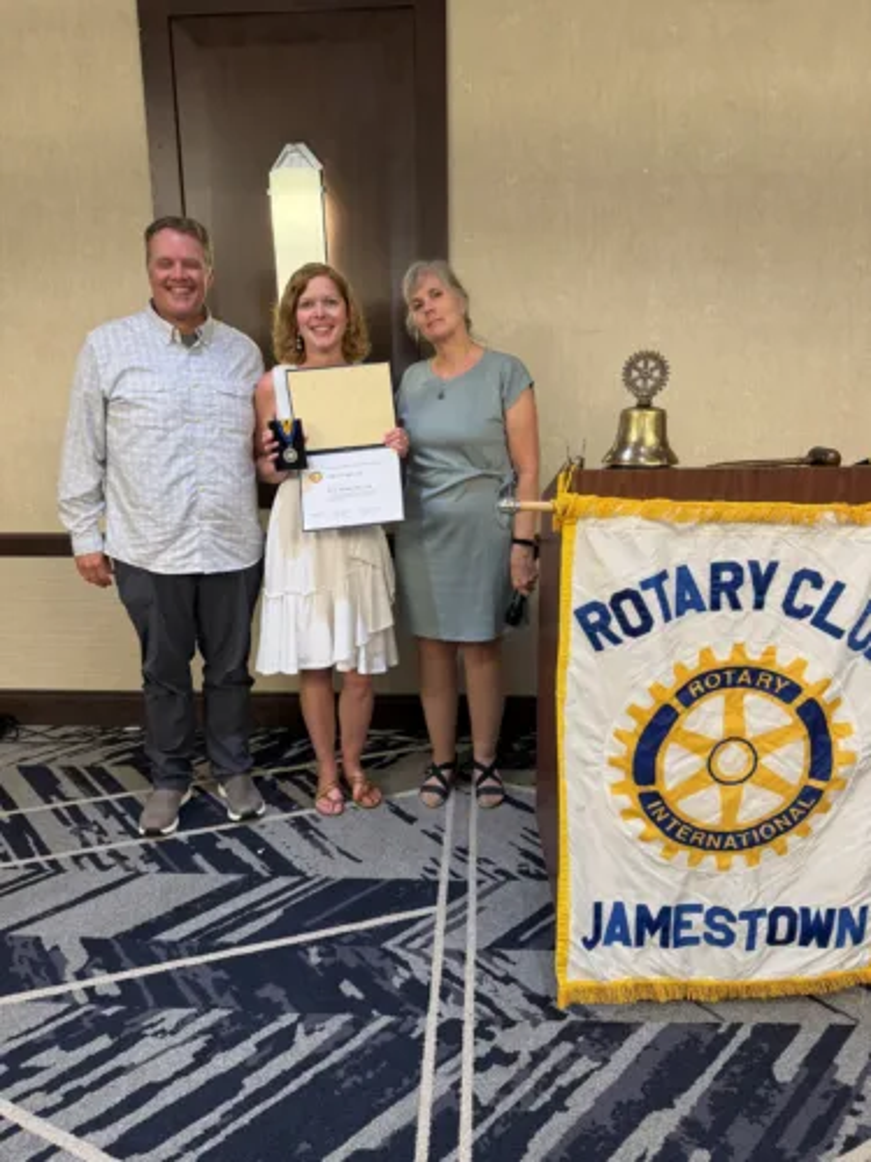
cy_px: 581
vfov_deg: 71.6
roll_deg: +1.9
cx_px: 436
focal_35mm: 24
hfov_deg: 56.8
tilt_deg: -14.0
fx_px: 805
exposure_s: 1/60
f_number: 1.78
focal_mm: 6.76
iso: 160
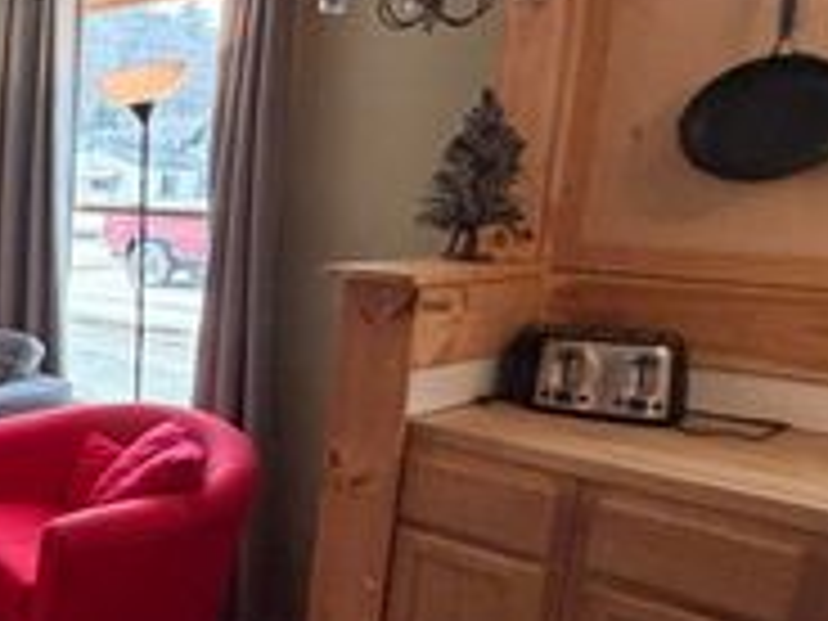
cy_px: 304
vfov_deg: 37.7
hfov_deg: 34.7
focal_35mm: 38
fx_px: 909
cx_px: -243
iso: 250
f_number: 2.2
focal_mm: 2.22
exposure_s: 1/120
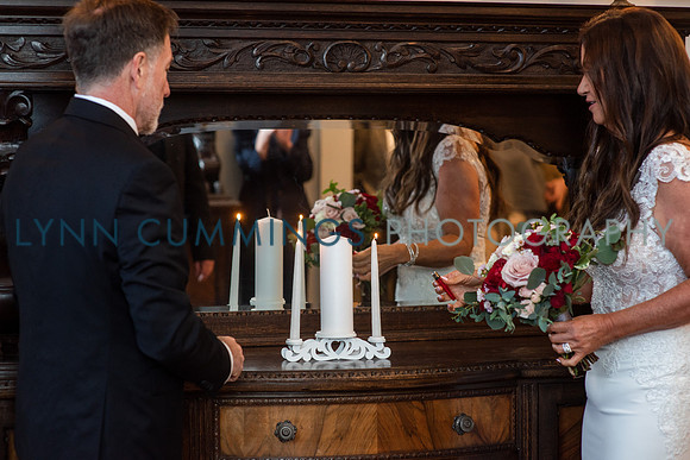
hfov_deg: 23.9
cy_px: 230
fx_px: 1629
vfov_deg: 16.1
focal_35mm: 85
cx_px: 345
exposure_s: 1/125
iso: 640
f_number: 3.2
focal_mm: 85
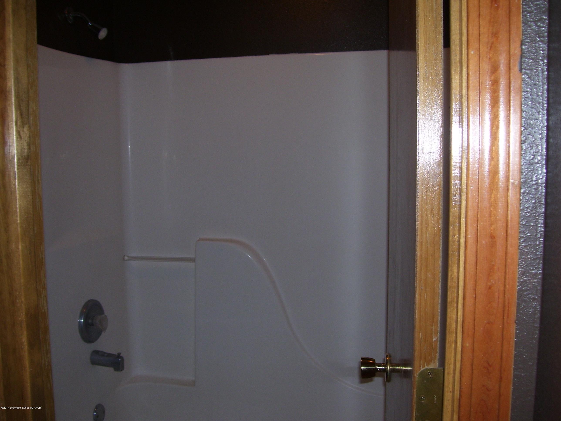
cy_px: 210
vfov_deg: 38.7
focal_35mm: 37
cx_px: 280
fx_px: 600
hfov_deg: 50.1
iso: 80
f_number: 2.7
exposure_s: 1/60
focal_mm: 6
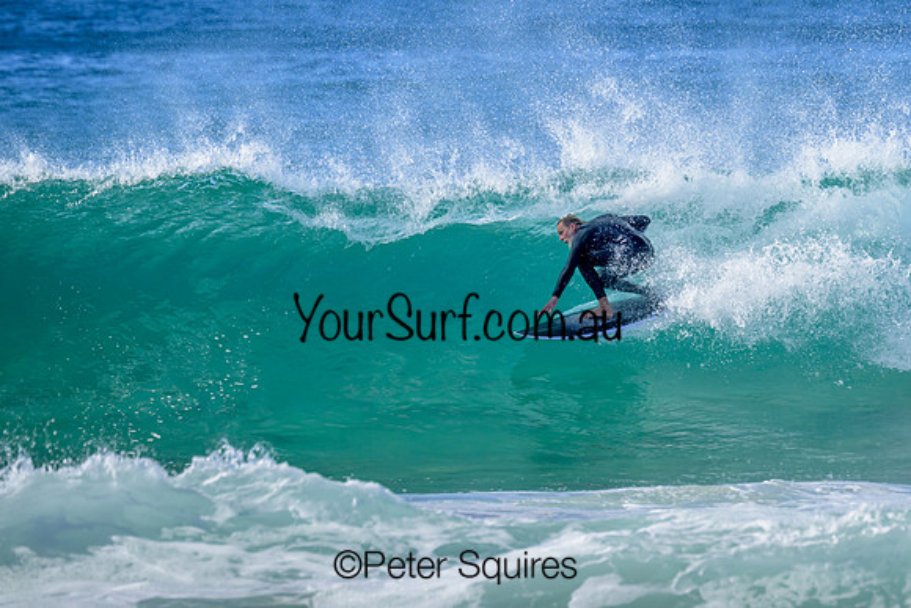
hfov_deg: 2.7
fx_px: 19313
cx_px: 614
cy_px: 215
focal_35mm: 763
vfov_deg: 1.8
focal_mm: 560
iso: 500
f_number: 11
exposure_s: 1/800
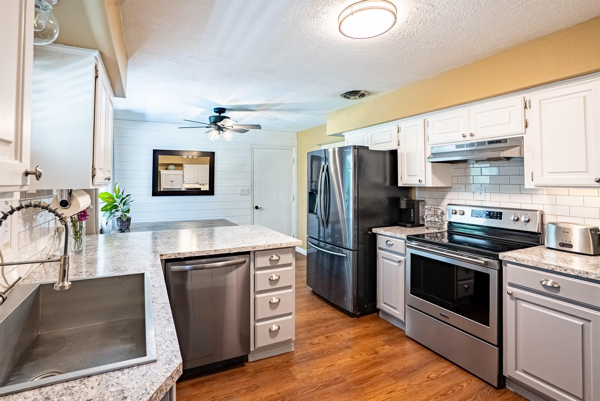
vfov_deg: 73.8
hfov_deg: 96.7
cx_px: 300
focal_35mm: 16
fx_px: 267
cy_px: 200
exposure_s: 1/125
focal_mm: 16
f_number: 8
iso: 400
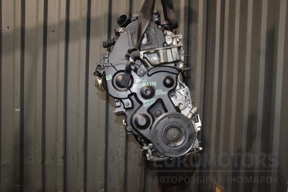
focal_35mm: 32
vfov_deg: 41.7
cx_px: 144
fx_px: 252
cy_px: 96
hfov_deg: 59.5
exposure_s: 1/60
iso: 800
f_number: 5
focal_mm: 21
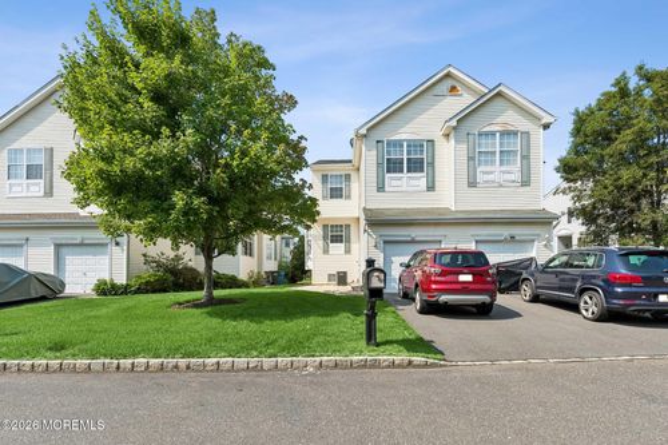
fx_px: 278
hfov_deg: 100.4
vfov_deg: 77.3
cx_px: 334
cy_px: 222
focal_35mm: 15
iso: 500
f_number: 7.1
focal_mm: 15
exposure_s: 1/1600
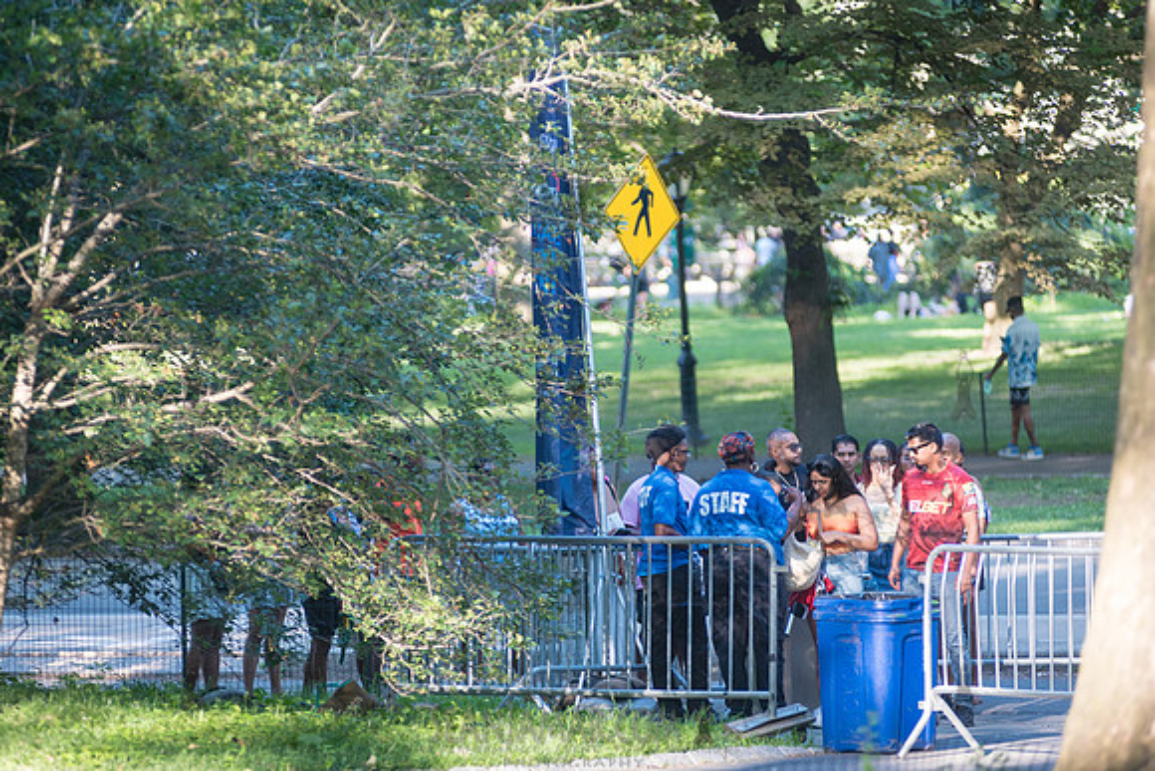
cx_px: 578
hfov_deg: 9.8
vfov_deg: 6.6
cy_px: 386
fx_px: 6716
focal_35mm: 209
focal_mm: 200
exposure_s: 1/250
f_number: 2.8
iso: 400
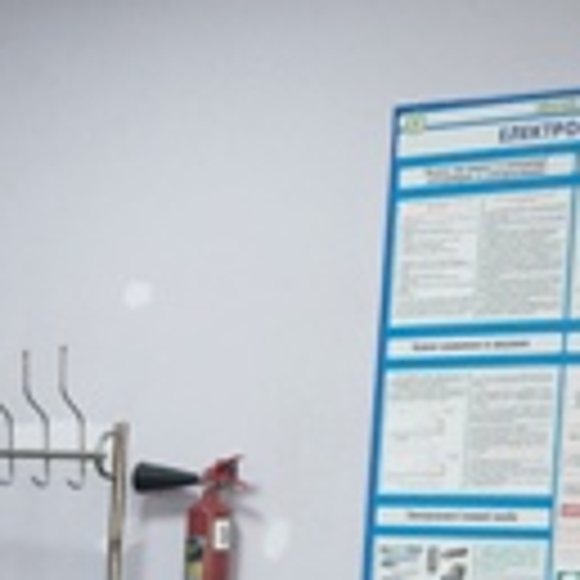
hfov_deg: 11.8
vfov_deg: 12.7
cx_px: -580
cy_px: 796
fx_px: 2502
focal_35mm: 132
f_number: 1.8
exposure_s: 1/50
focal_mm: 5.23
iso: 200
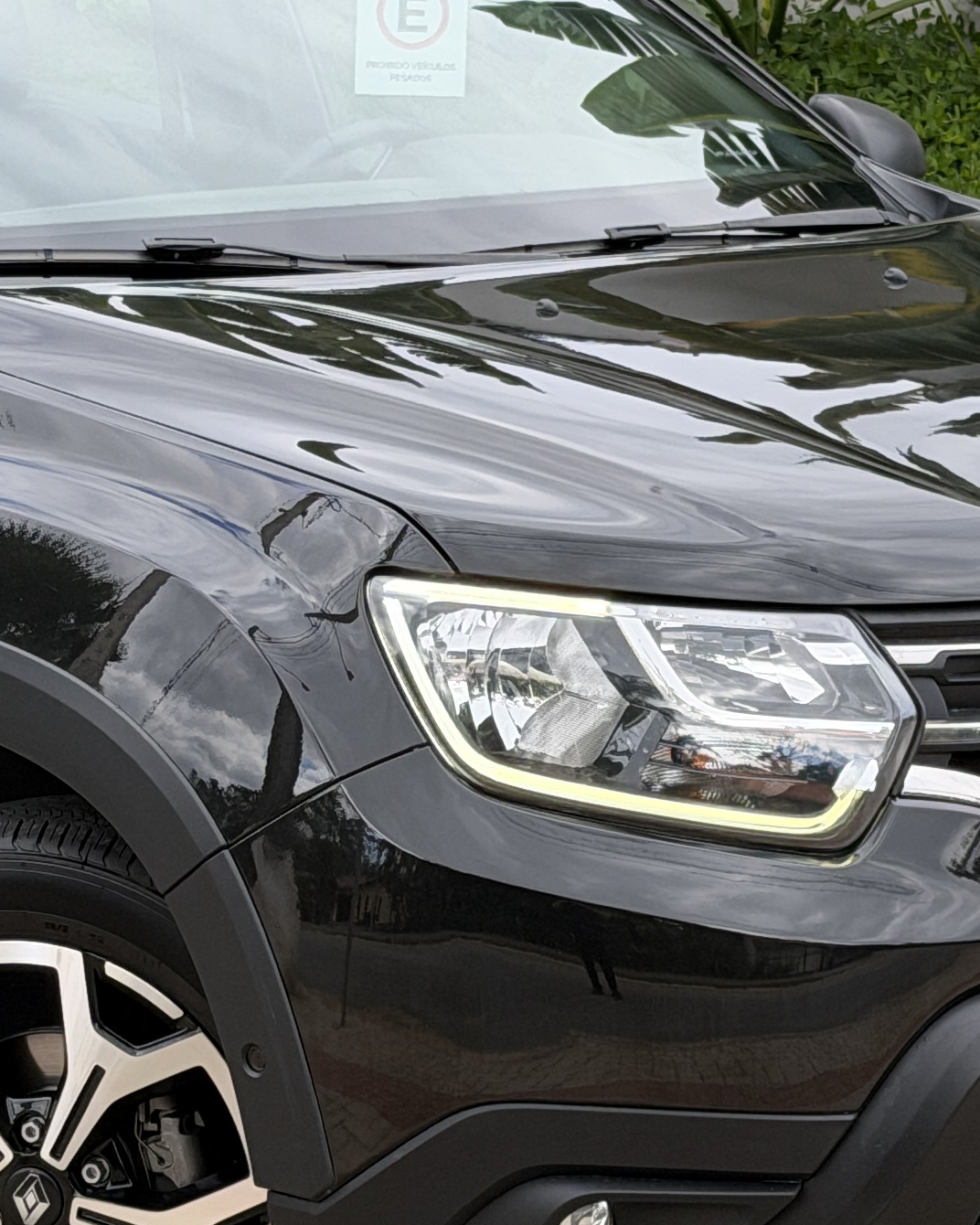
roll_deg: +0.3
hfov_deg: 10.9
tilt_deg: -5.7
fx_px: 5112
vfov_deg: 13.7
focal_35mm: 141
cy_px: 632
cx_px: 170
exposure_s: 1/819
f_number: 1.78
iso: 80
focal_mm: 6.76
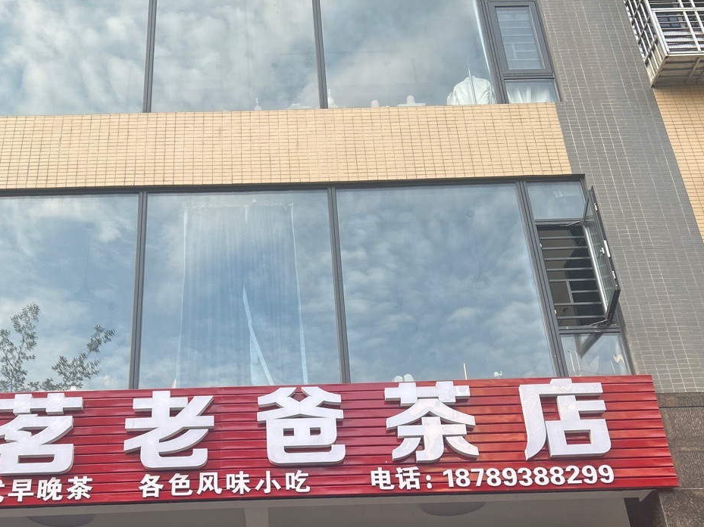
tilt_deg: +27.2
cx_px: 280
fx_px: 854
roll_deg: +2.9
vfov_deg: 33.4
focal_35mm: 42
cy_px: 416
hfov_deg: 44.6
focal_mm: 5.7
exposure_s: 1/561
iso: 50
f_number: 1.5
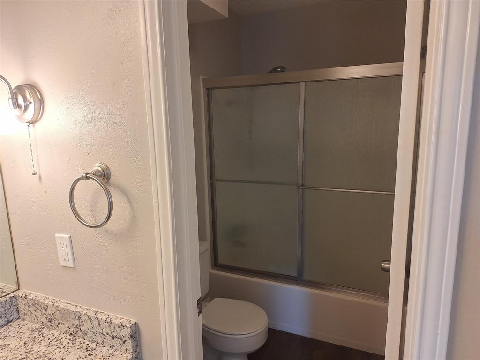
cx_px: 240
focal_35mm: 23
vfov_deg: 58.9
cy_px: 180
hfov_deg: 73.9
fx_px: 319
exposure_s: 1/60
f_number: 1.8
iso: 40
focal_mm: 5.54
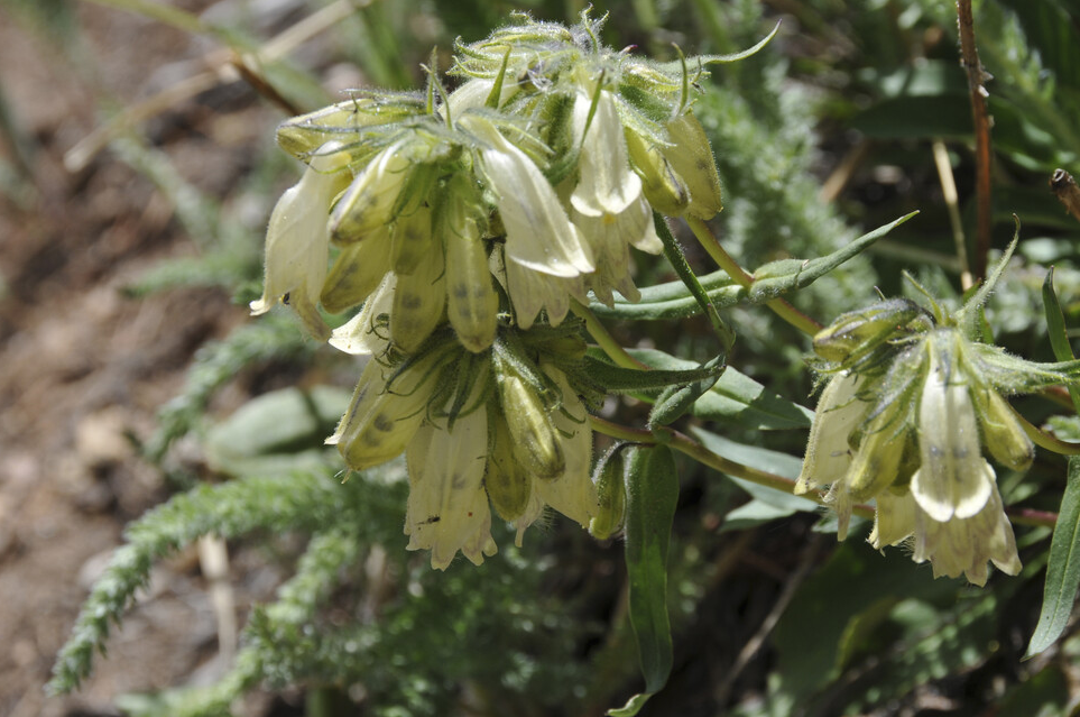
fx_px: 5018
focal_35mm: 168
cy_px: 344
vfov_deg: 8.2
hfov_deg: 12.3
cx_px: 515
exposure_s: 1/200
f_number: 11
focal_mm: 105
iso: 200
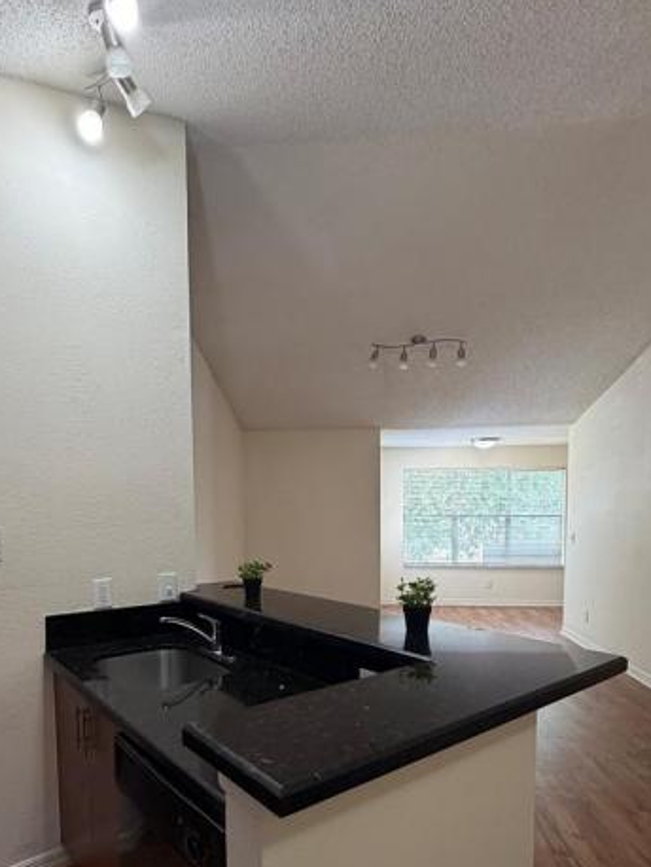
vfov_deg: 74.7
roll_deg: -1.0
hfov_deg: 61.0
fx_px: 551
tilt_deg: -2.2
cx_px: 290
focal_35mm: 22
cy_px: 555
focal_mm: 2.22
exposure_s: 1/120
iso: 250
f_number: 2.2
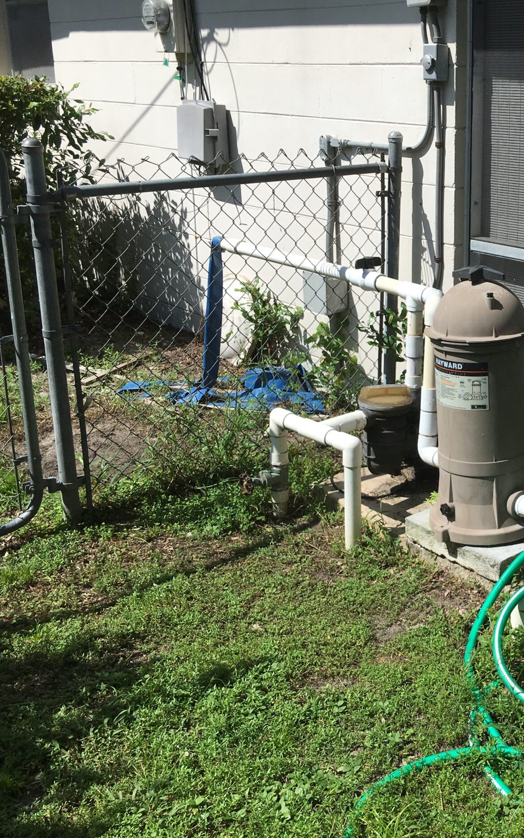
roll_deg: -2.5
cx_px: 519
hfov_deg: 28.7
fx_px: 960
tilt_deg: -17.9
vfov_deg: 47.2
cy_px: 414
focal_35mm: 42
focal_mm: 4.15
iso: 25
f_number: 2.2
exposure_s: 1/2262
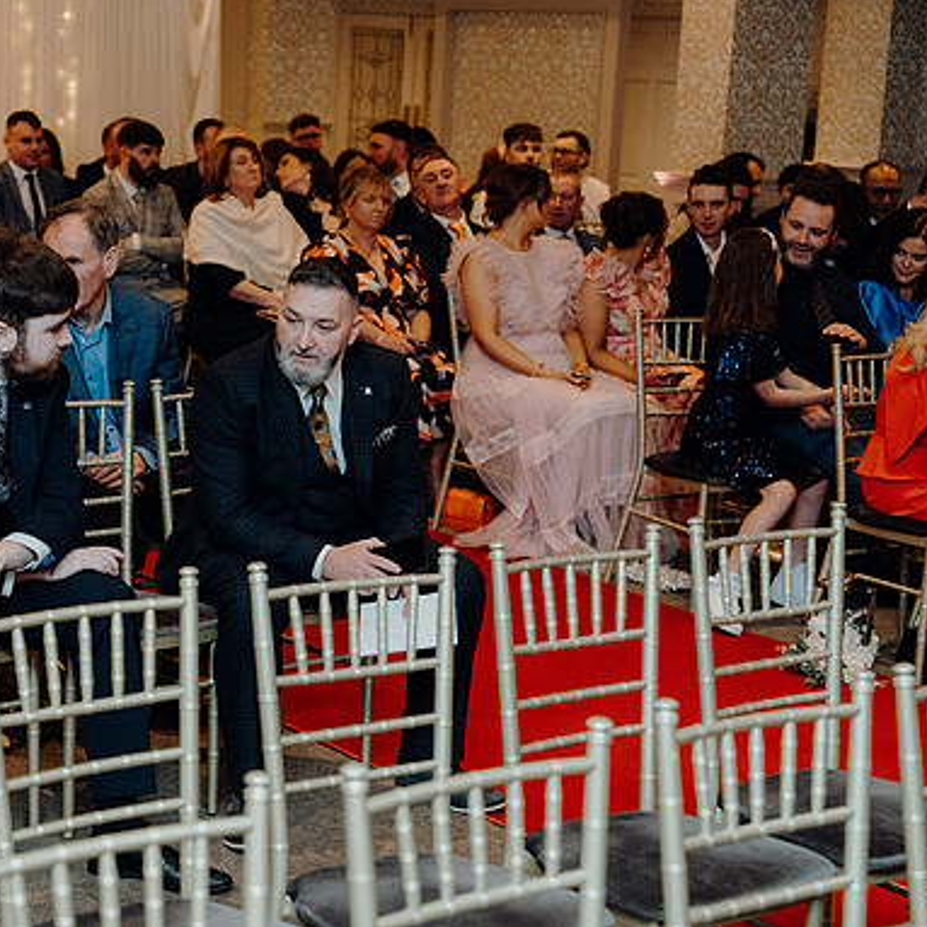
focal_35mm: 72
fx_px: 2181
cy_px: 461
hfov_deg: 23.8
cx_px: 261
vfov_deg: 24.0
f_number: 3.5
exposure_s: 1/200
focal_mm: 56
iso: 2500
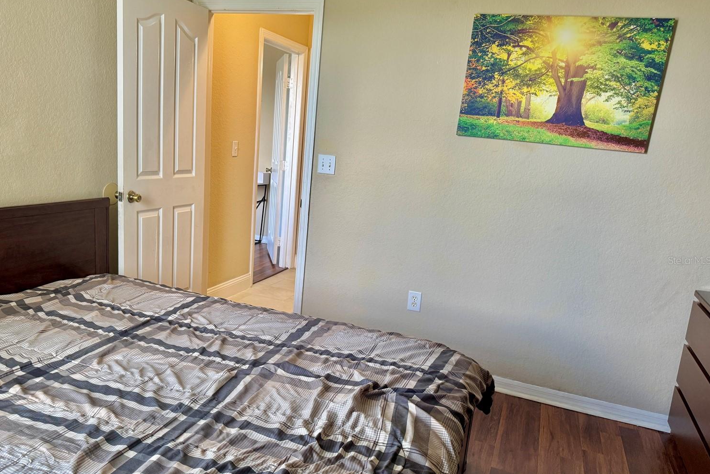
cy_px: 260
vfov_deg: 47.9
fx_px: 532
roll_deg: -5.3
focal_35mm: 27
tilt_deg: -14.2
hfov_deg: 67.3
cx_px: 329
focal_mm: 6.76
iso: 200
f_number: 1.78
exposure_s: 1/120
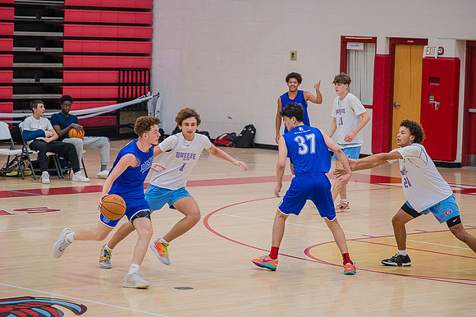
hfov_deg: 15.0
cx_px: 238
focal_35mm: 137
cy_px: 158
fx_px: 1807
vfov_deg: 10.0
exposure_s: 1/250
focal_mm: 135
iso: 1000
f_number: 5
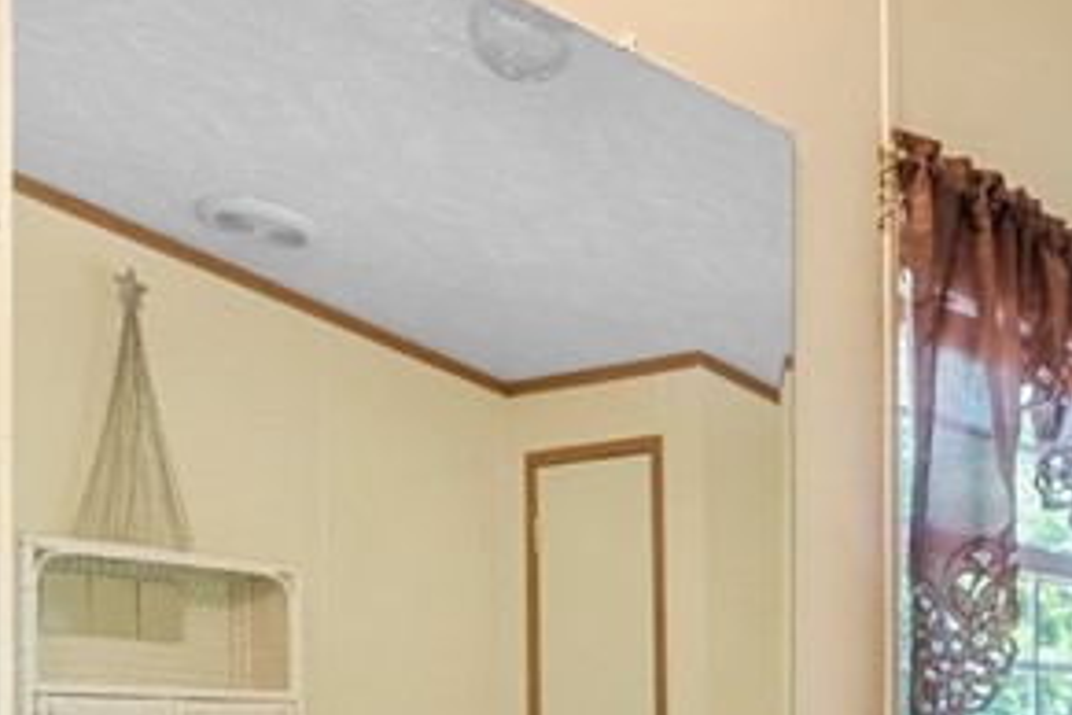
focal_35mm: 57
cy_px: 765
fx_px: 1690
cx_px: 1017
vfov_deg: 22.7
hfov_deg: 32.9
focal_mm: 15.2
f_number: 7.1
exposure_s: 1/20
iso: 1000
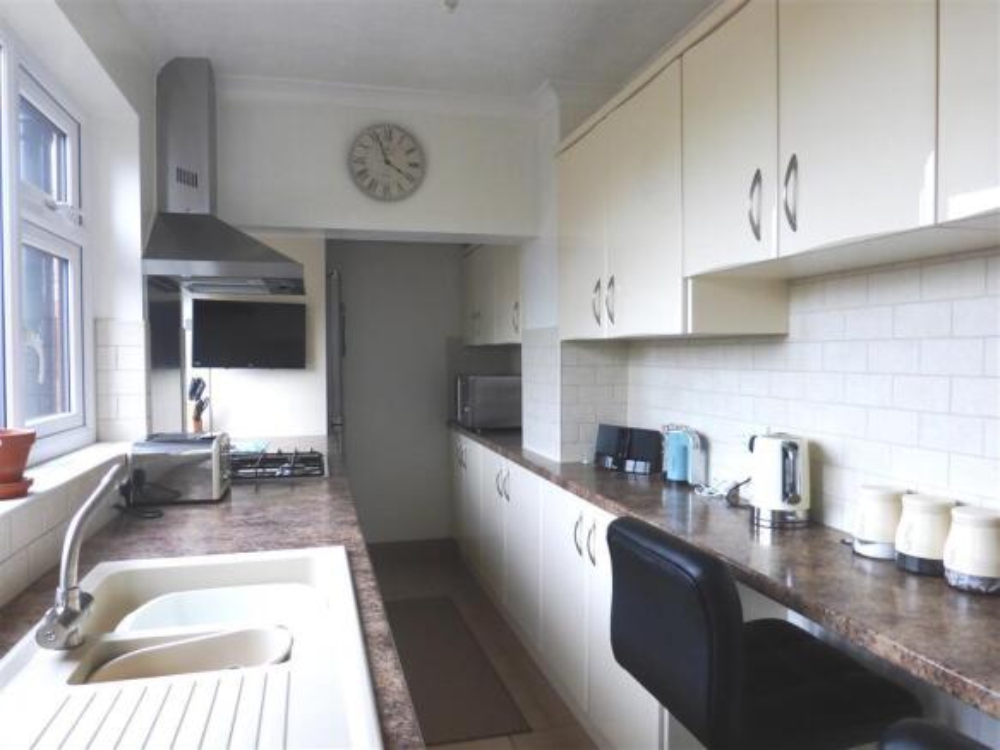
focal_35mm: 24
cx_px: 500
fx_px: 693
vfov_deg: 56.8
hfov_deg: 71.6
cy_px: 375
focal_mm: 4.3
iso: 250
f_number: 3.3
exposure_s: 1/60
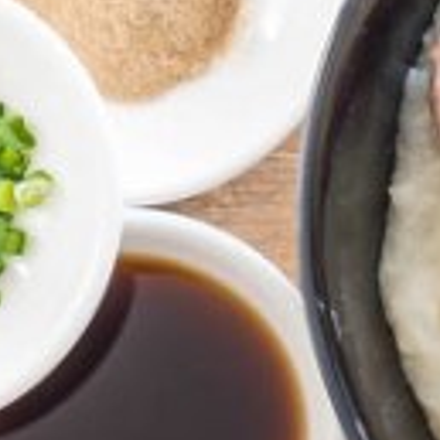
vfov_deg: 6.3
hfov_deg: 6.3
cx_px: 382
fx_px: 3983
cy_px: 230
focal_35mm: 277
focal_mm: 70
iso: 100
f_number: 5.6
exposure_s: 1/100
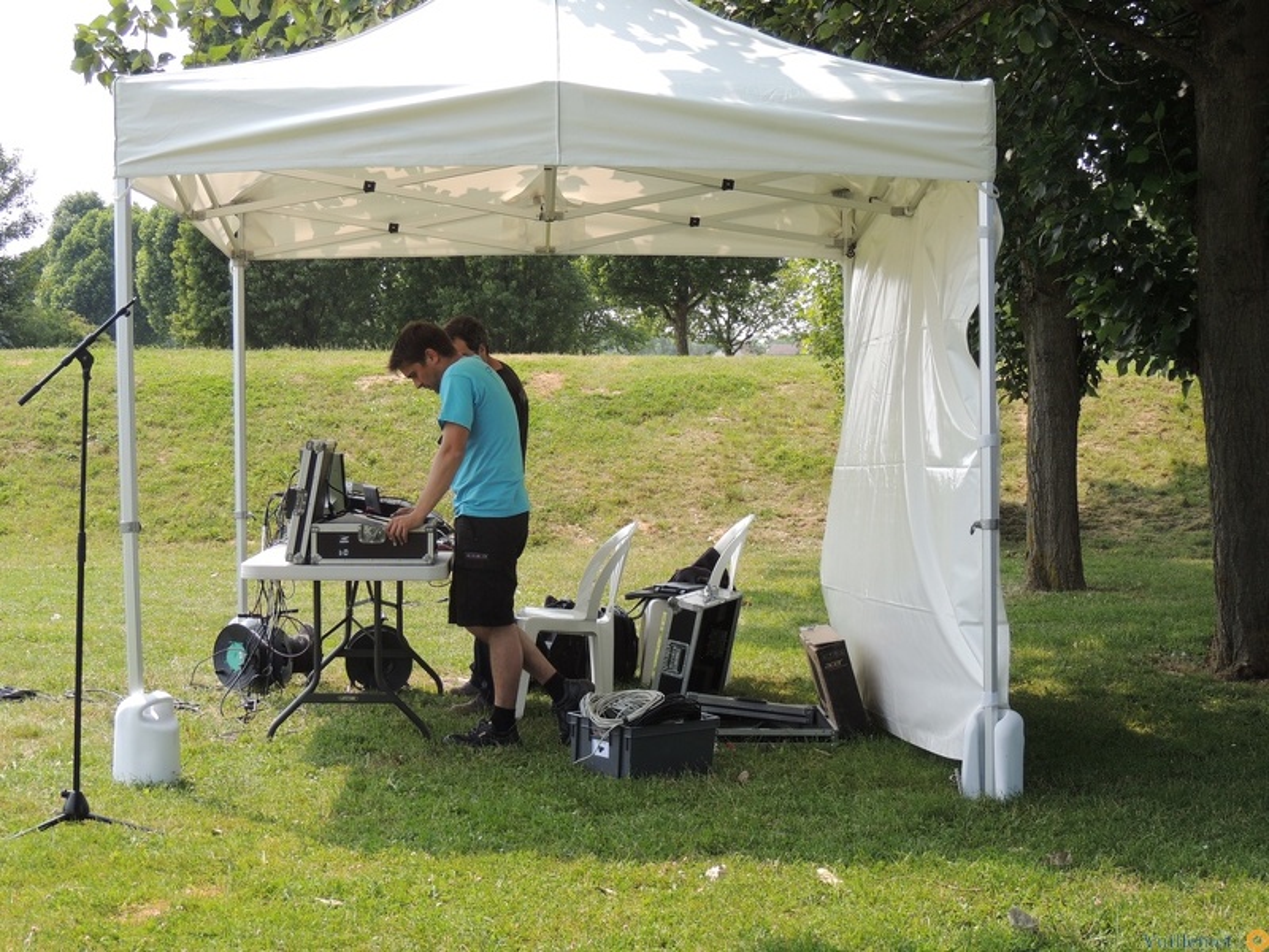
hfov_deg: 34.9
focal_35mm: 55
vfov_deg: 26.6
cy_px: 476
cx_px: 634
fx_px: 2016
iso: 100
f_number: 3.7
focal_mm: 9.8
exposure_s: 1/400
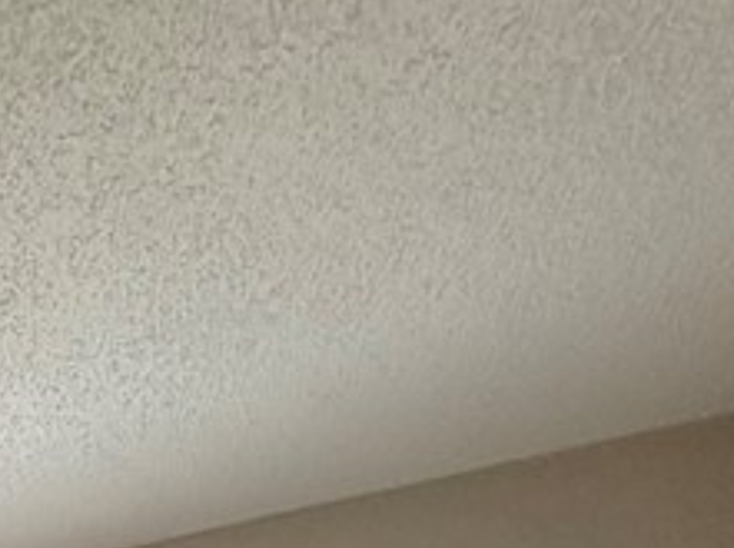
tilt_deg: -3.3
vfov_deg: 16.3
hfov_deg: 23.2
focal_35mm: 65
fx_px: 1376
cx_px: -409
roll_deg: +1.3
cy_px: 1142
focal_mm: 2.22
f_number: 2.2
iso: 320
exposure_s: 1/71
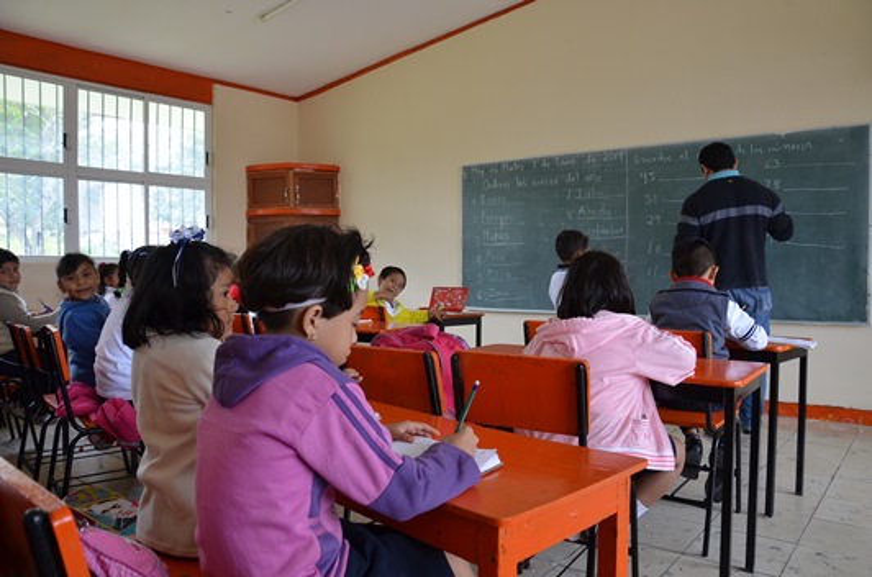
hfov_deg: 67.5
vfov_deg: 47.7
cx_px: 436
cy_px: 288
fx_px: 652
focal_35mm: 27
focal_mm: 18
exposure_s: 1/125
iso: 400
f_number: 5.6
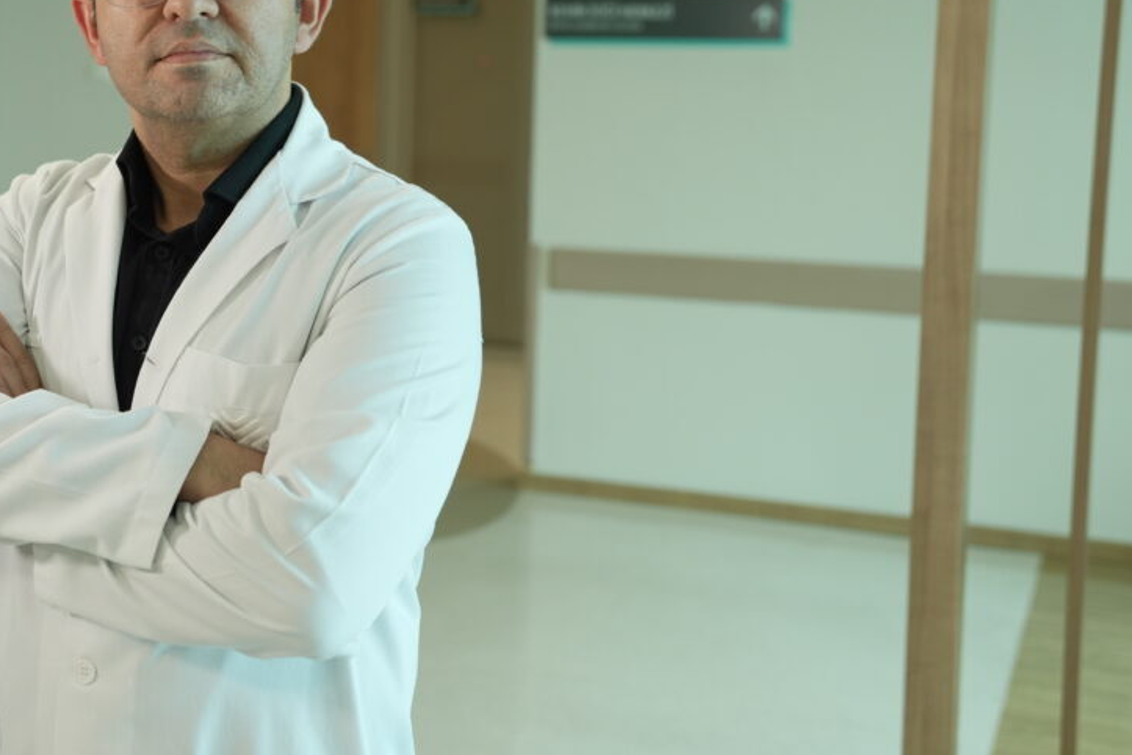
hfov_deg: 31.3
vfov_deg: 21.8
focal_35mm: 62
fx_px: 1949
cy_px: 259
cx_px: 185
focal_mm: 35
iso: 500
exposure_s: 1/125
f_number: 2.8
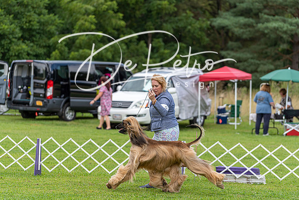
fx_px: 1362
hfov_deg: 12.5
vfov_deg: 8.4
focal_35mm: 164
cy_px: 100
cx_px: 150
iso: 250
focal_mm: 164
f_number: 4
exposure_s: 1/1000
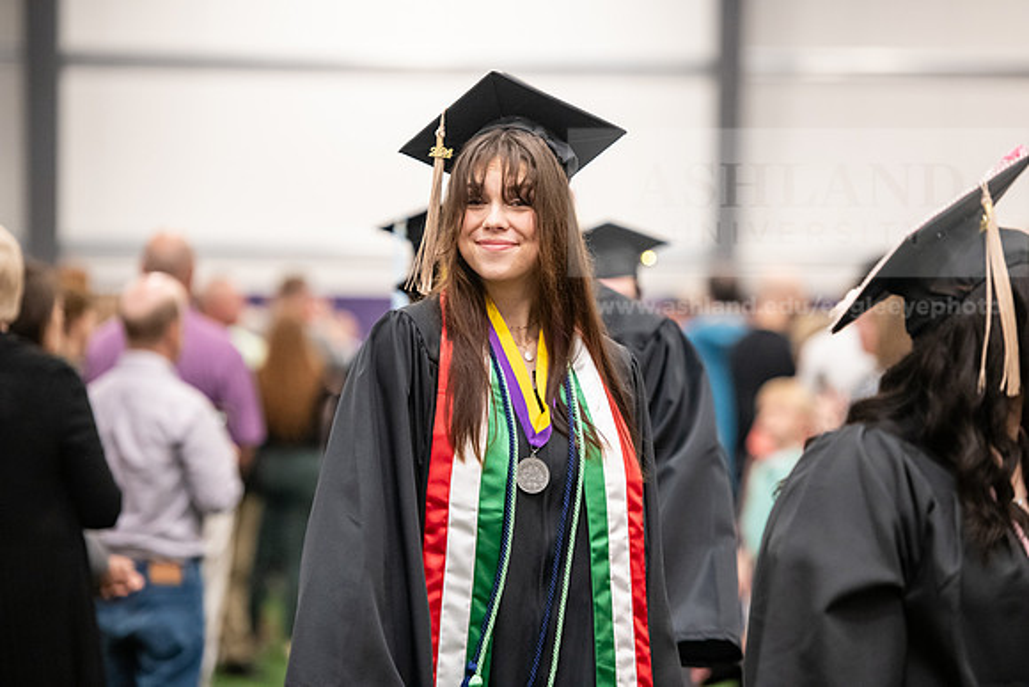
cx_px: 514
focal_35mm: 155
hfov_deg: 13.2
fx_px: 4431
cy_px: 344
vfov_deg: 8.9
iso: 3200
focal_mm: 155
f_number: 3.2
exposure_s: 1/200
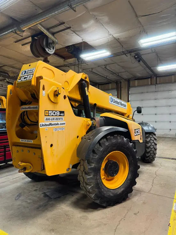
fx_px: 163
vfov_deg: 71.6
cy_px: 118
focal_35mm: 24
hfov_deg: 56.8
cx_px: 88
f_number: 1.78
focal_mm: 6.76
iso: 125
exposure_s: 1/60
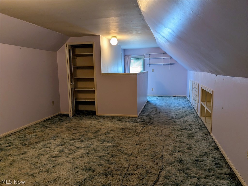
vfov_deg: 56.8
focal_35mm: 24
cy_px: 93
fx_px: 172
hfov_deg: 71.6
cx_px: 124
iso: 77
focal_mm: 6.81
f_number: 1.85
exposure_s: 1/60
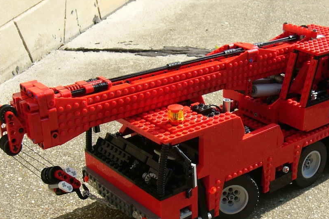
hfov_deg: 32.8
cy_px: 142
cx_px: 201
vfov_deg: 22.2
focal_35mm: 61
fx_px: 557
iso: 100
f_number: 9
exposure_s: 1/100
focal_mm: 7.6
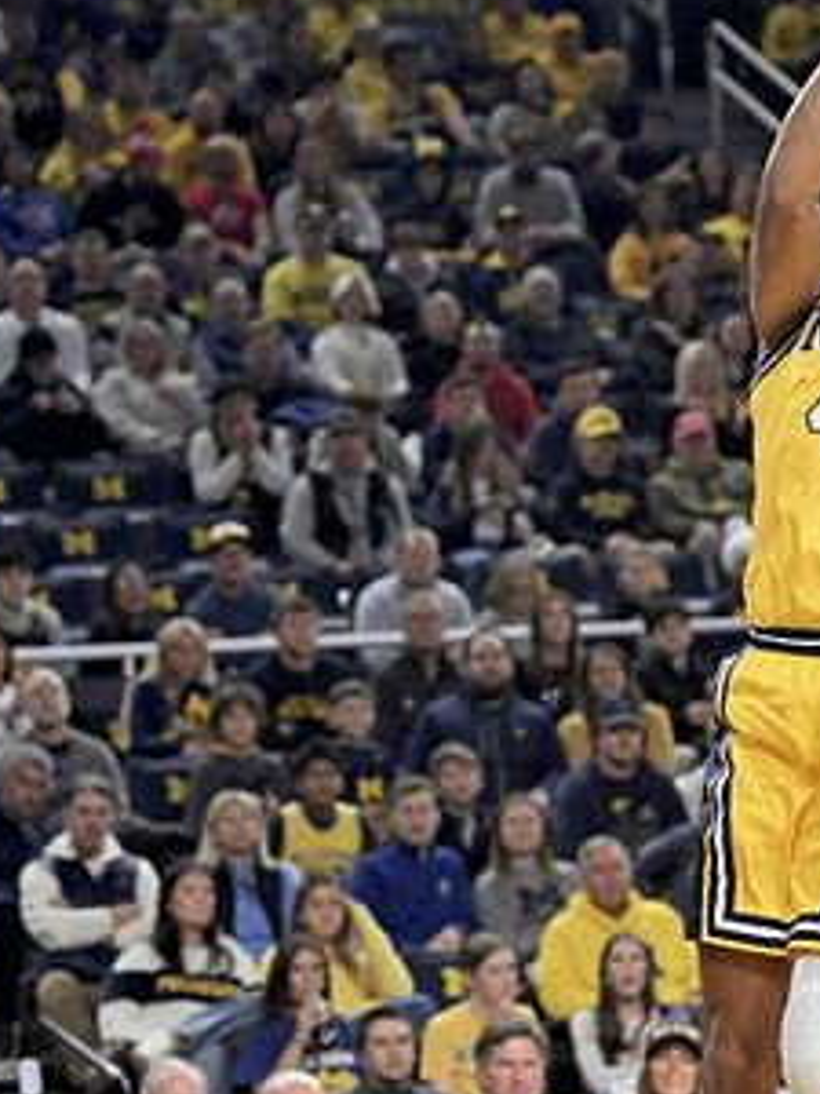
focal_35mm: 195
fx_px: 6159
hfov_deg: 7.6
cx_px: 769
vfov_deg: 10.1
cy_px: 472
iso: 2500
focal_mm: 70
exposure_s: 1/1250
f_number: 2.8
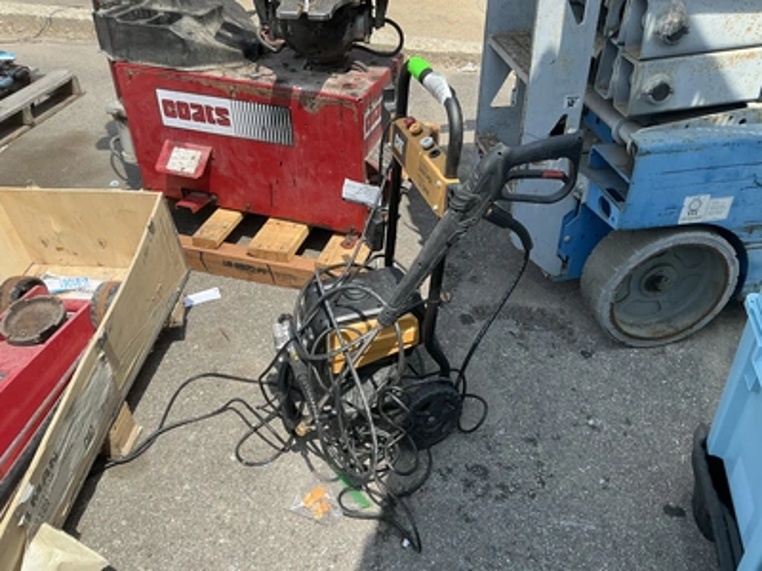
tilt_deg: -38.3
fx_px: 616
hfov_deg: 63.4
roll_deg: -2.7
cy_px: 286
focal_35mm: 28
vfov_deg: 49.7
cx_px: 381
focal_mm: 3
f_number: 1.8
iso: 25
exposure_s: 1/816
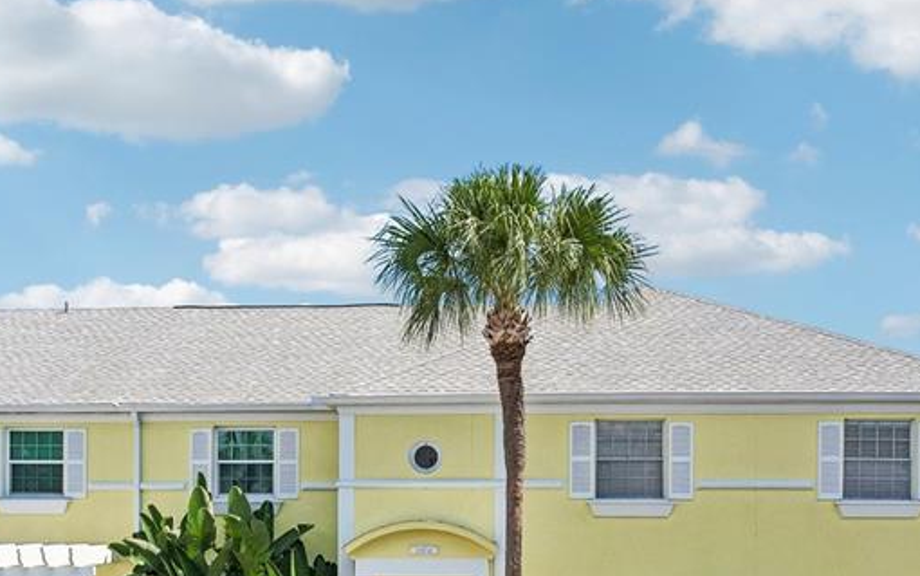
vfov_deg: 27.6
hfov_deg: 44.2
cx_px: 384
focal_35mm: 45
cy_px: 516
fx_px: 1129
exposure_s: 1/5000
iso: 410
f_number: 2.8
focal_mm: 8.4
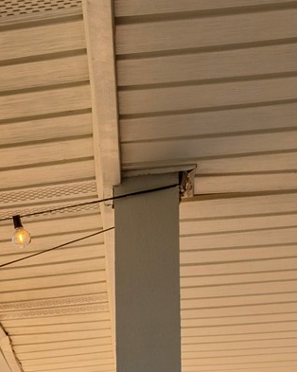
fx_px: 1199
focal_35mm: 109
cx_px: -79
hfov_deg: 13.6
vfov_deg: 15.7
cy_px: 613
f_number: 13
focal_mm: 21
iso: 125
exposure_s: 1/100
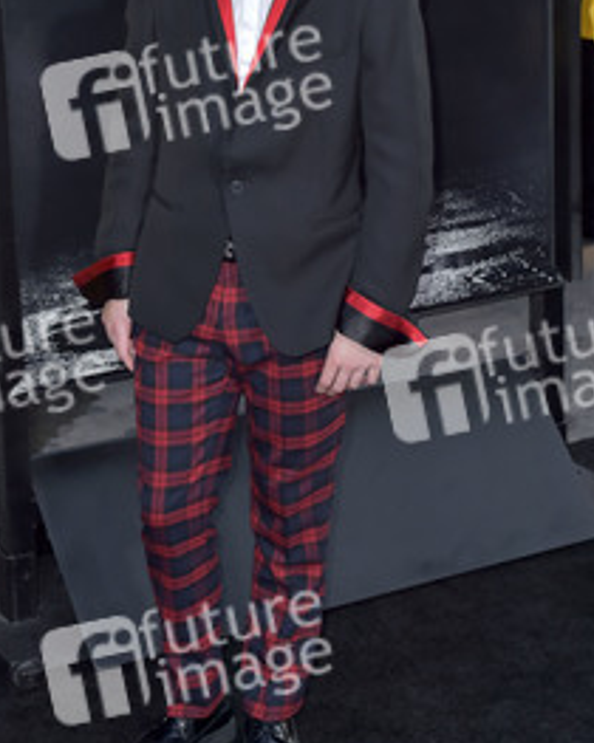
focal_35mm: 100
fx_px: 2200
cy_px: 234
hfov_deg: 15.4
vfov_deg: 19.1
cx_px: 270
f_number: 6.3
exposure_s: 1/250
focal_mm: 70
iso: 640
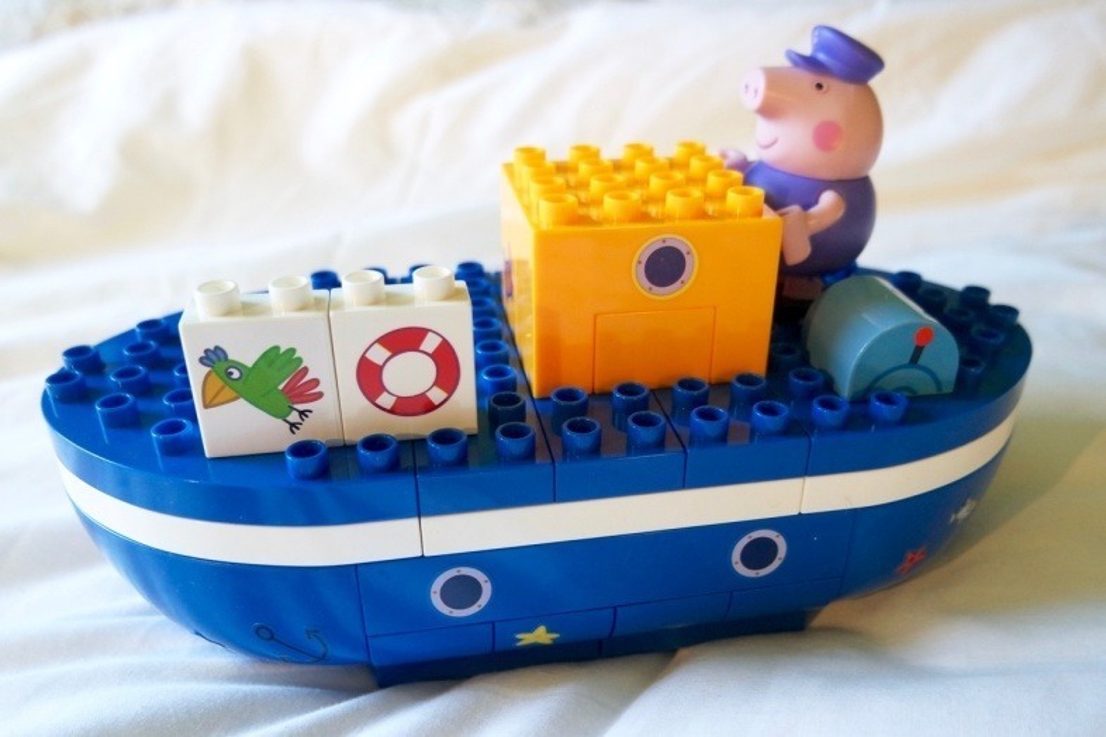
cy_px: 368
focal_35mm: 24
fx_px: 737
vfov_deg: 53.1
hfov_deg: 73.7
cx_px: 553
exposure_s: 1/30
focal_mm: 16
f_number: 3.5
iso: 800
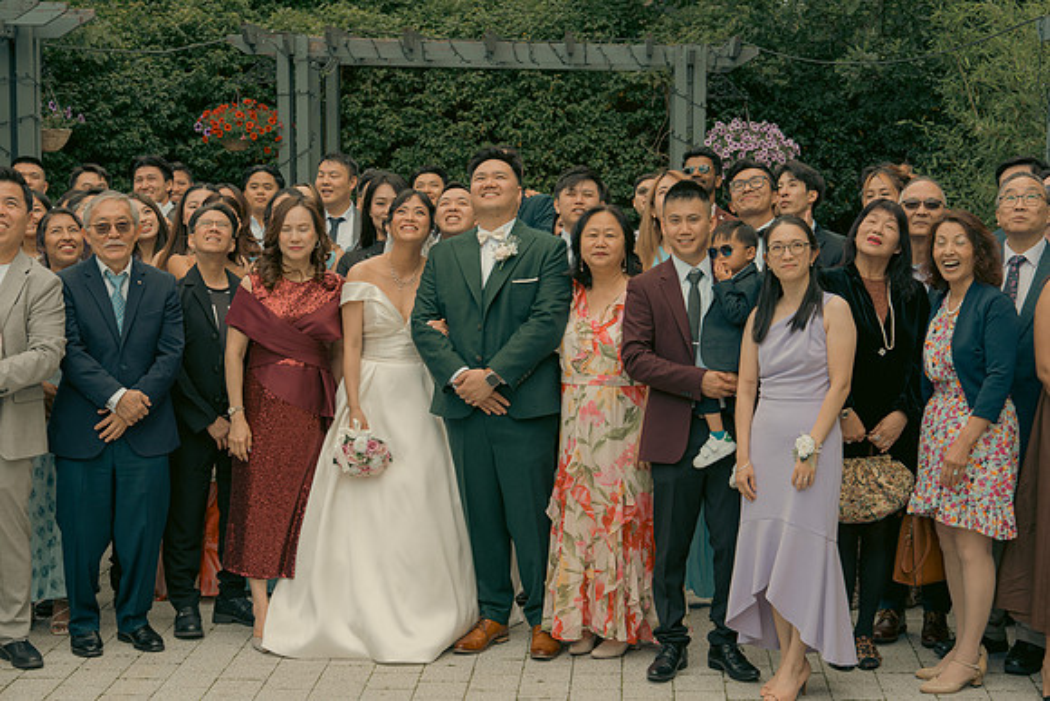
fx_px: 2042
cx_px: 525
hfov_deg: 28.8
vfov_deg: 19.5
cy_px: 350
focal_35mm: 70
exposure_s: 1/160
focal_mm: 70
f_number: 5.6
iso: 125
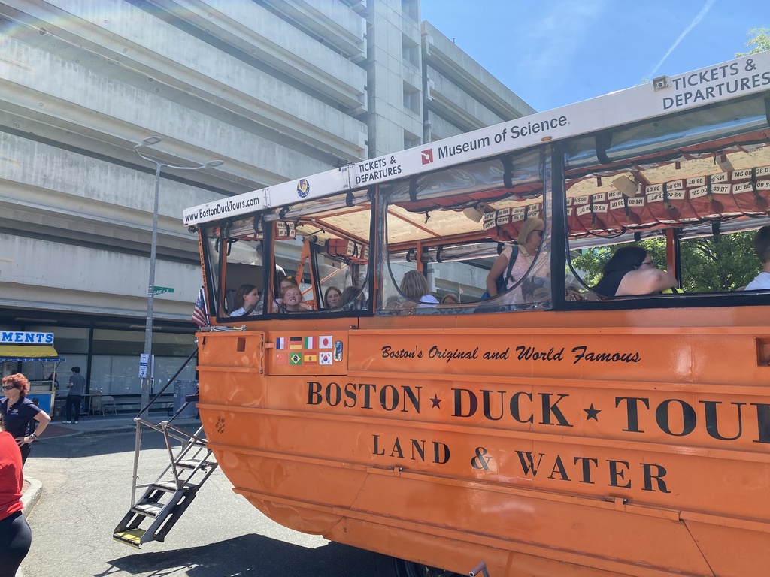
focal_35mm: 26
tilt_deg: +8.5
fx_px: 578
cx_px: 385
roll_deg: +1.1
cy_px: 288
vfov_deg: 53.1
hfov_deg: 67.3
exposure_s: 1/858
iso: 32
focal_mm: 4.25
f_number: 1.8
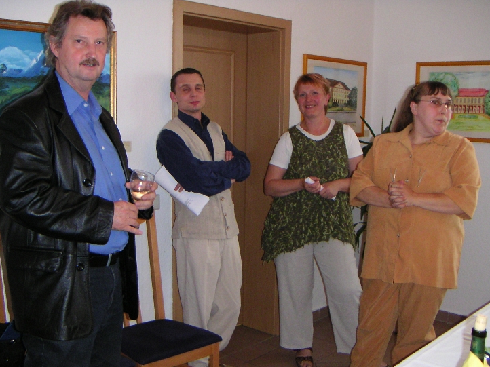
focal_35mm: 41
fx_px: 580
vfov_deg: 35.1
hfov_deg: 45.7
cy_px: 191
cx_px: 222
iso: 200
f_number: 2.8
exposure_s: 1/45
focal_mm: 4.8
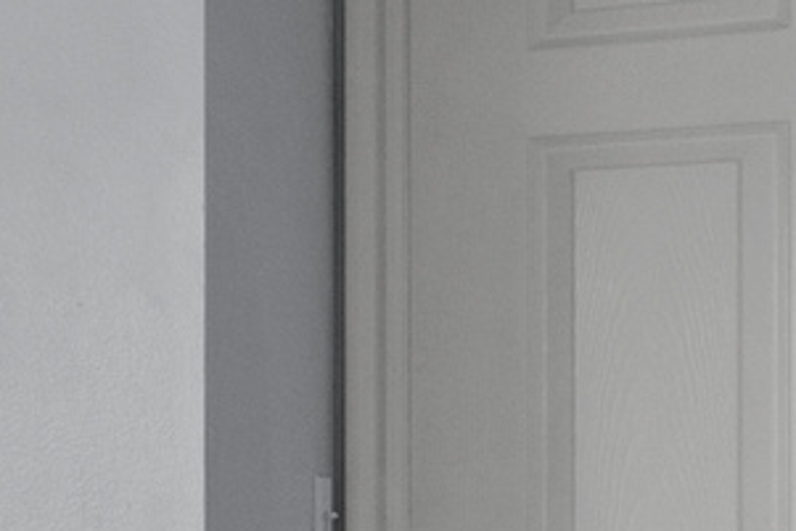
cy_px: 406
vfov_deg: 12.5
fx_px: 2411
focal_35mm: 109
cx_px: -1624
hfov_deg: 11.1
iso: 500
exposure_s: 1/30
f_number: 8
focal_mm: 16
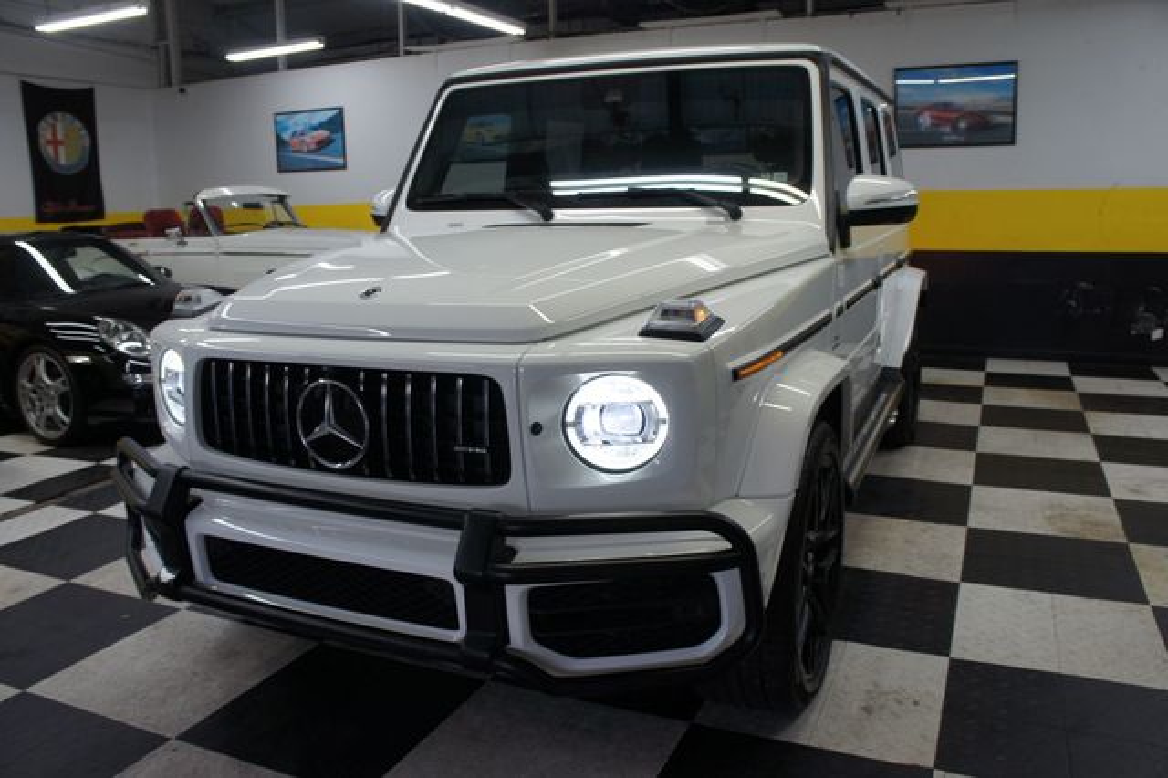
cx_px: 584
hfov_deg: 67.4
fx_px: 876
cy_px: 389
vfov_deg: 47.9
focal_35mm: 27
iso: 200
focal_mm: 18
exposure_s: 1/40
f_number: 4.5
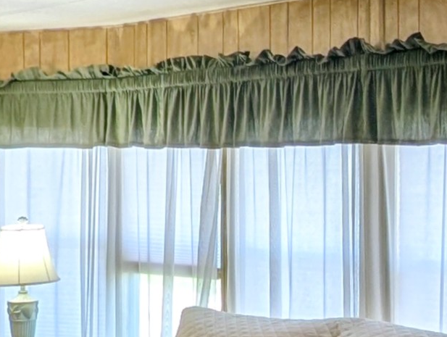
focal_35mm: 77
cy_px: 192
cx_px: 226
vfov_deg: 19.2
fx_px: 996
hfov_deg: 25.3
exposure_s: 1/120
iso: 69
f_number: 1.95
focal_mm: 2.23
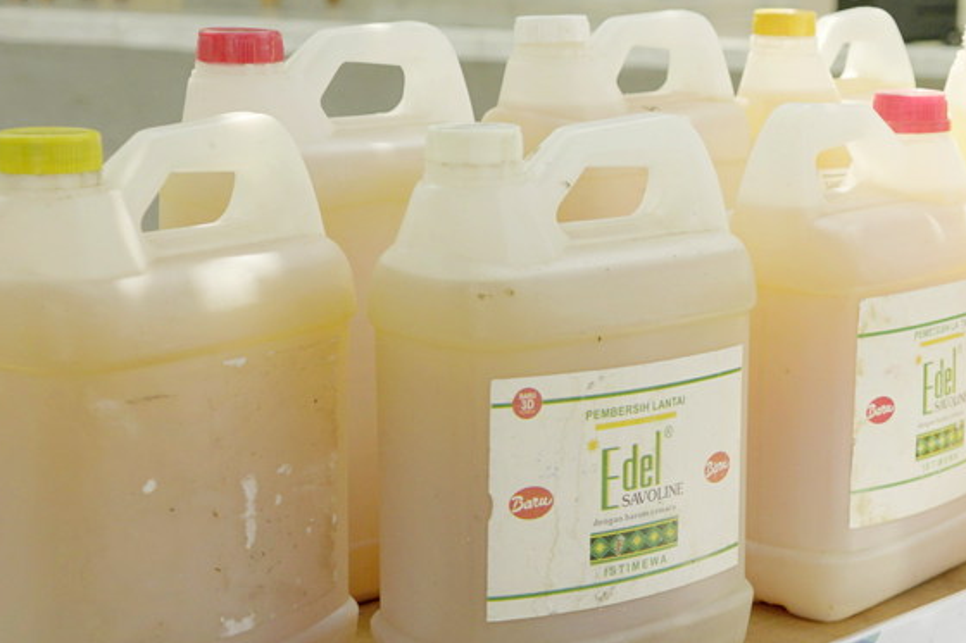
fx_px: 2012
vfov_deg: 18.1
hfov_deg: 26.2
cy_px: 167
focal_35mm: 75
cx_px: 852
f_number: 3.5
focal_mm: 28
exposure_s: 1/640
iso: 1600
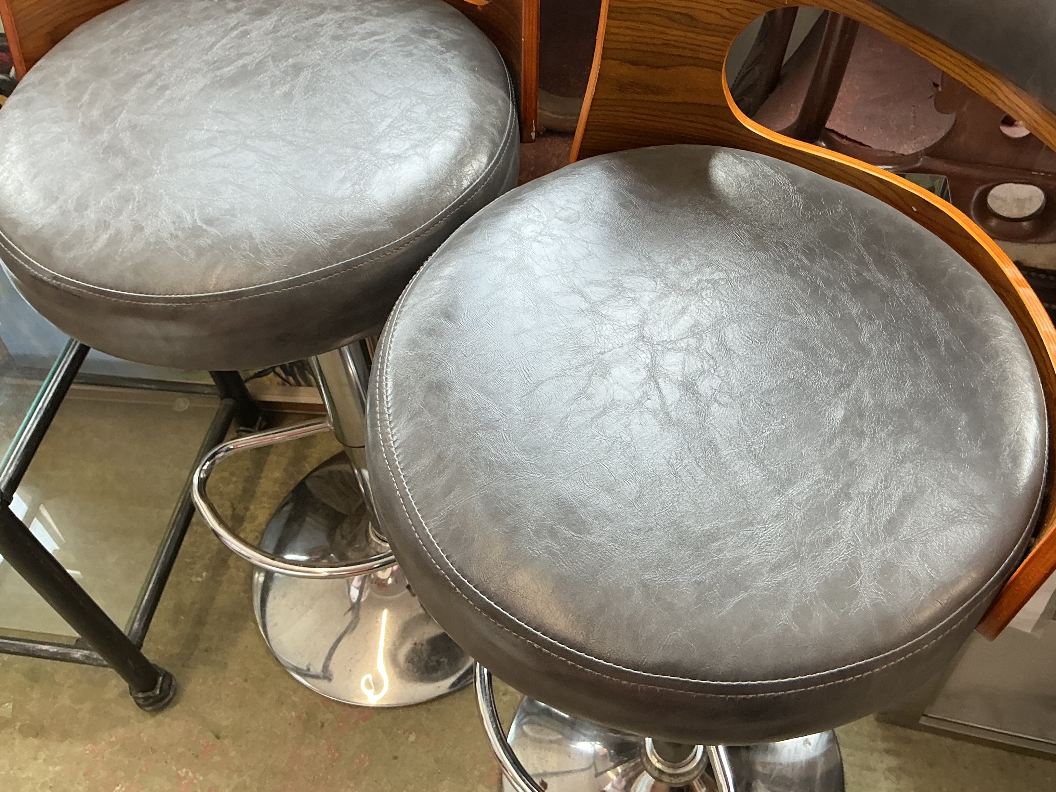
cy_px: 312
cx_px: 605
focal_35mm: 36
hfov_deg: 51.2
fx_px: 1098
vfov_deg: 39.5
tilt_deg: -53.5
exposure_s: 1/120
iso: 64
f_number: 1.8
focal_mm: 3
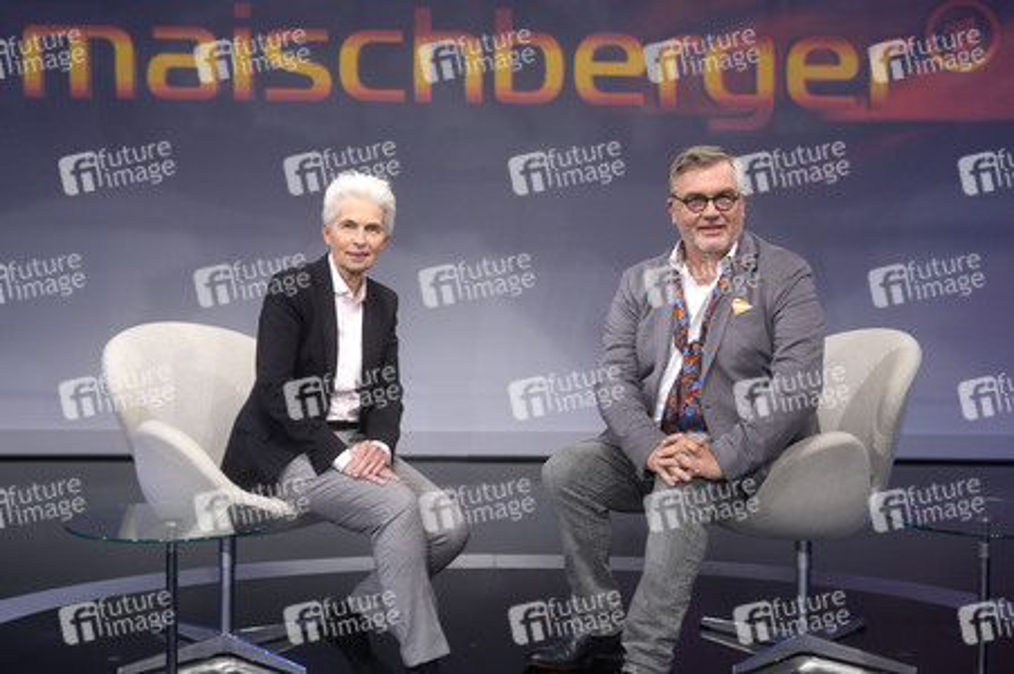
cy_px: 337
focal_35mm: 45
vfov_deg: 29.8
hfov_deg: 43.6
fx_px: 1267
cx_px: 507
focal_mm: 30
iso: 640
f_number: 2.2
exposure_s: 1/250
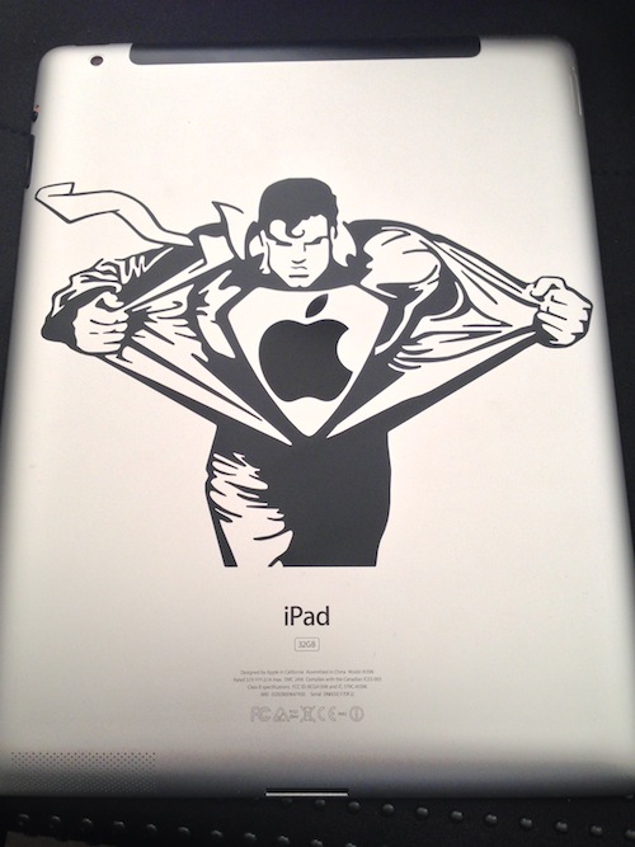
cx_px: 318
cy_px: 424
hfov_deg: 42.9
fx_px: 807
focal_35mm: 33
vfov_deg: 55.4
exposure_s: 1/222
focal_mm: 4.13
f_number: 2.4
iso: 50
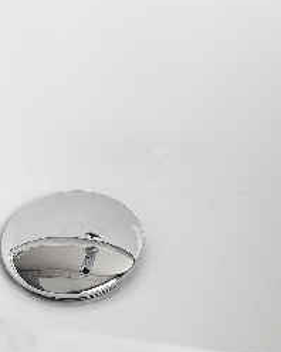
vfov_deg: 10.2
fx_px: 1967
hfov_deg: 8.2
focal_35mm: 189
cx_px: 50
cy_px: 126
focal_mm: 50
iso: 200
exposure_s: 1/200
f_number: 8
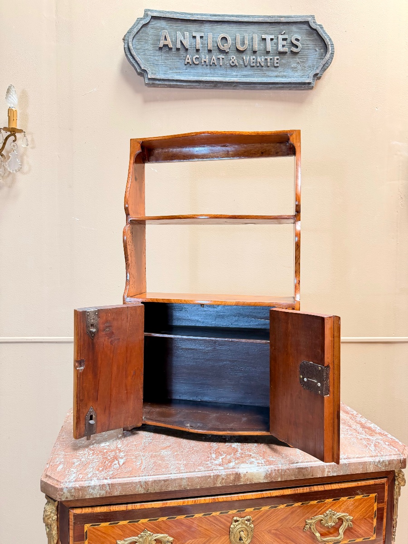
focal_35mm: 24
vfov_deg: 71.6
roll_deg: -0.6
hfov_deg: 56.8
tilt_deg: -1.3
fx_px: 377
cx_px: 204
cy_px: 272
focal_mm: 6.76
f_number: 1.78
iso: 200
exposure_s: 1/63
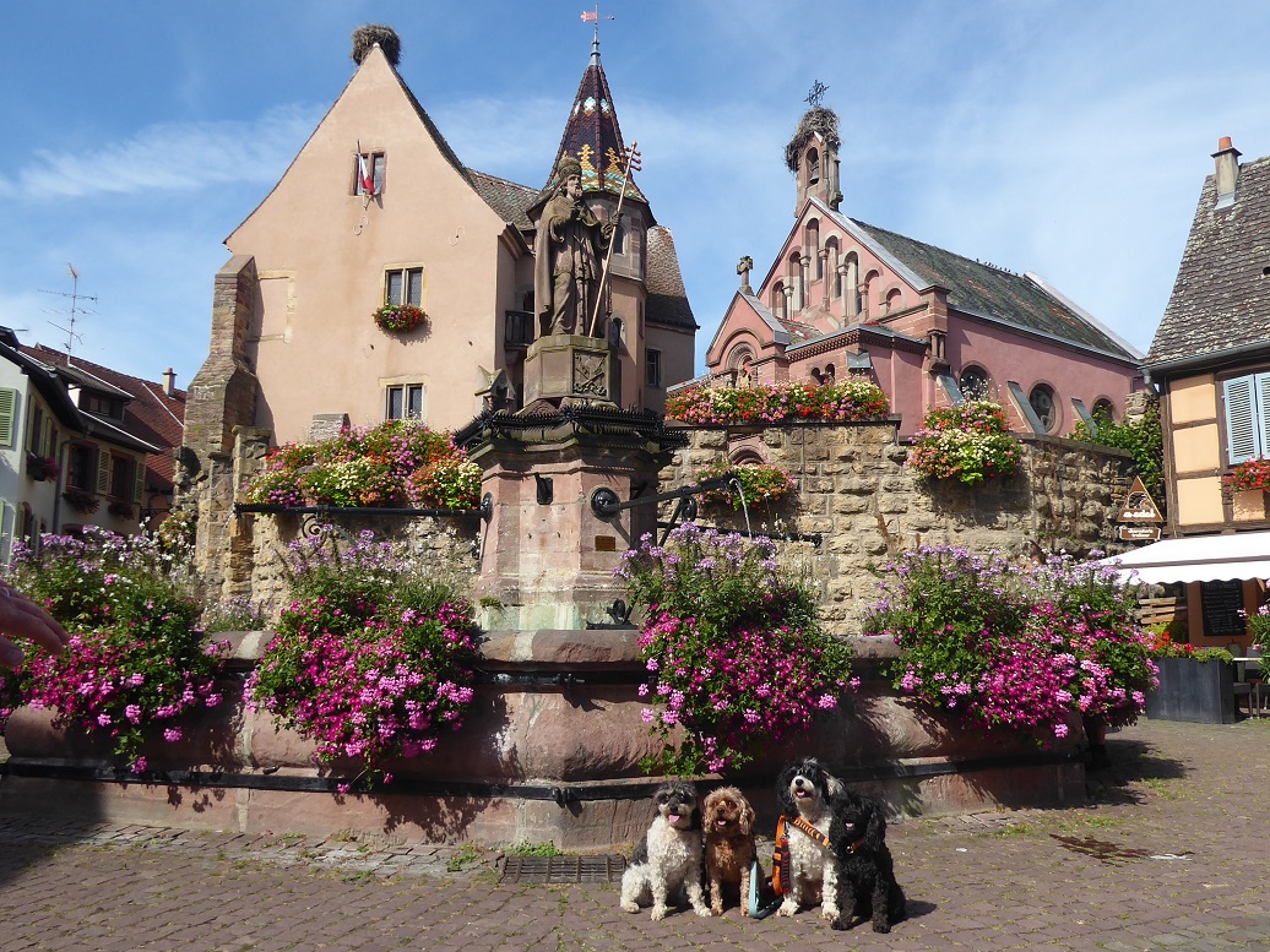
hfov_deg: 69.4
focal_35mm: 25
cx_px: 635
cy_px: 476
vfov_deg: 54.9
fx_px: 917
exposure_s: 1/640
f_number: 3.3
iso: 80
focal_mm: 4.3
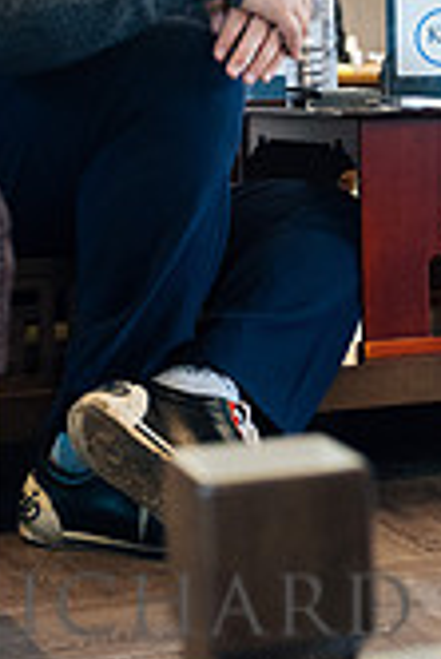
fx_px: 2035
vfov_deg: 18.0
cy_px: 20
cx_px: 457
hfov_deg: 12.2
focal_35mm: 111
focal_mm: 27.4
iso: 1600
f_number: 3.2
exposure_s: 1/125
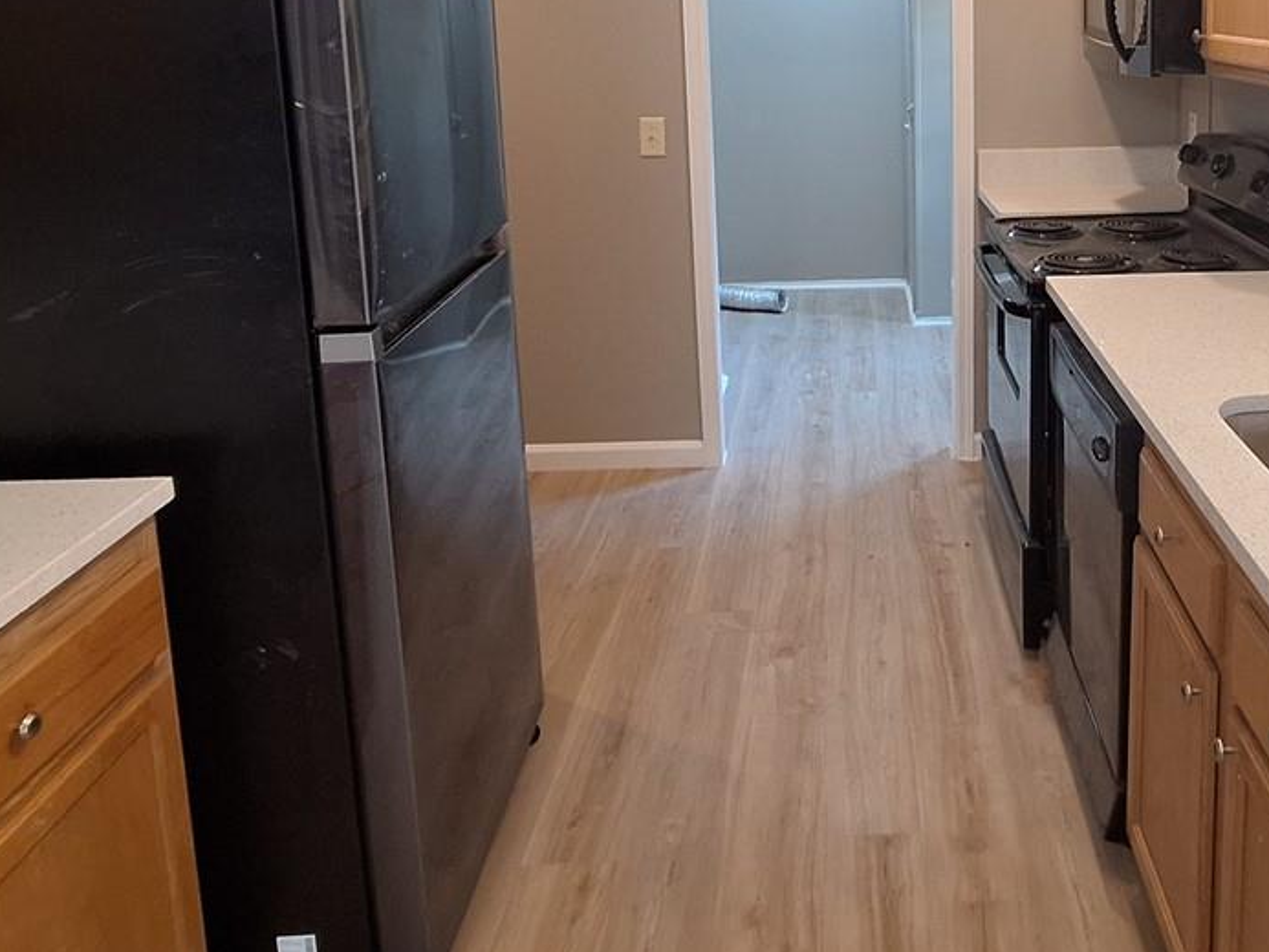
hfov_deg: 58.0
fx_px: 1100
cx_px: 886
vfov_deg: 44.6
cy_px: 198
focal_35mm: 30
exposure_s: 1/40
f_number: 2.2
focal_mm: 1.74
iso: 80
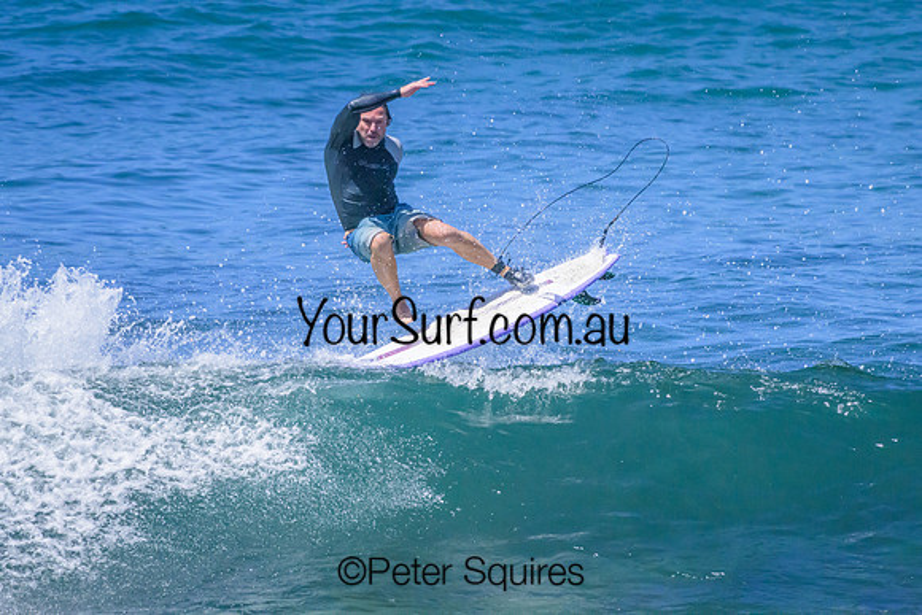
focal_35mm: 550
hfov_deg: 3.7
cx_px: 461
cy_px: 308
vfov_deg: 2.5
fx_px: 14089
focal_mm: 550
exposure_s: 1/2000
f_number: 11
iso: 8000
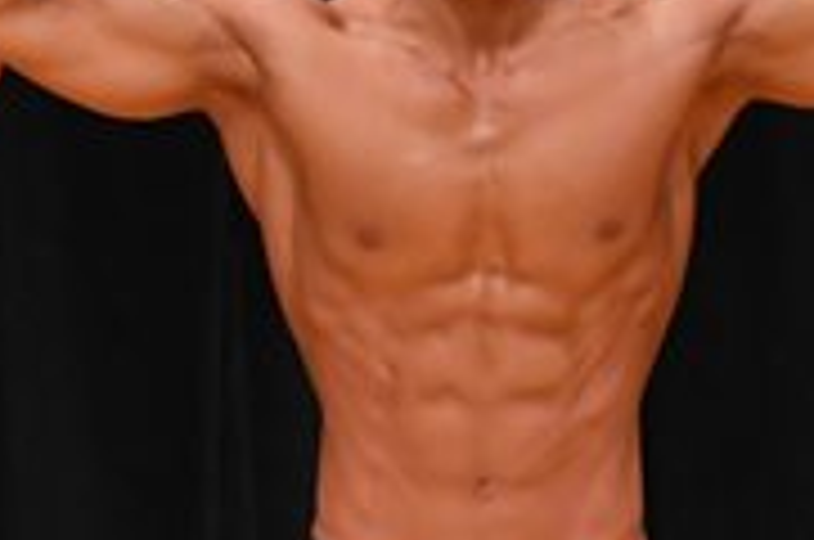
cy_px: 662
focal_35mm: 1157
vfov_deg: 1.2
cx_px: -268
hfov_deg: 1.8
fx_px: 26115
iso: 4000
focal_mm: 180
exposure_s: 1/400
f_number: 5.6
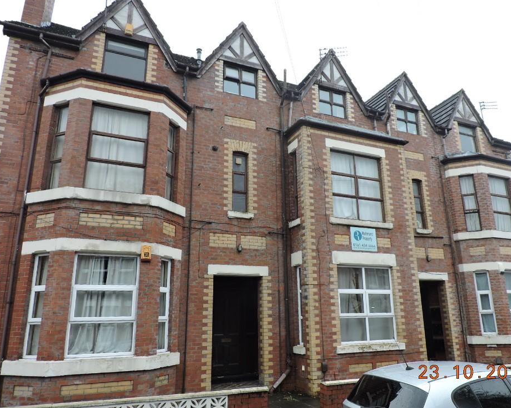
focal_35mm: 26
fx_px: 393
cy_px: 206
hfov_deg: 65.9
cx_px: 276
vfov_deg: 54.9
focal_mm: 4.3
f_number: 3
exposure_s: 1/200
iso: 100
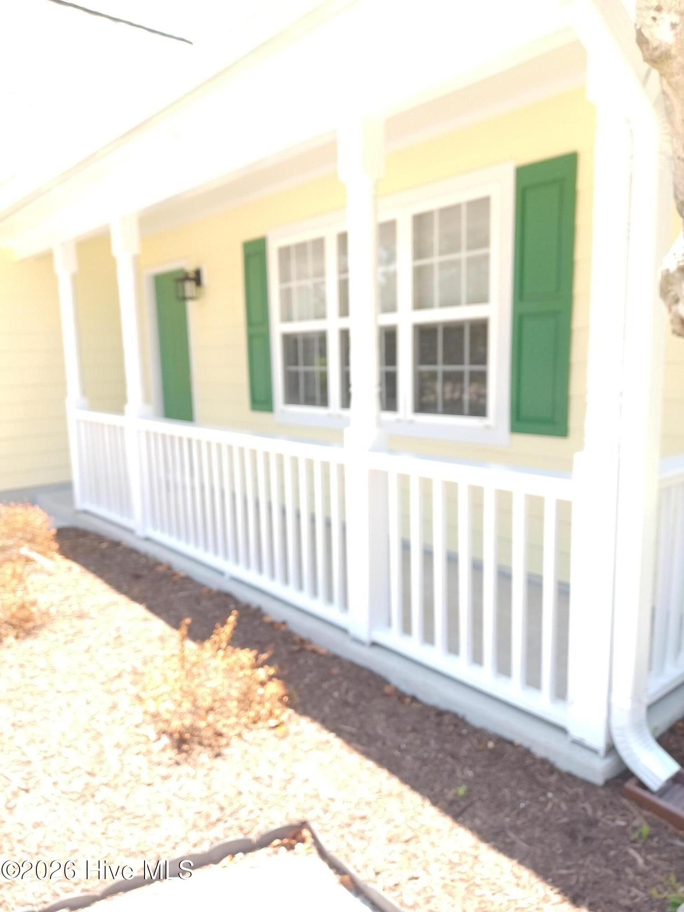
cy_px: 456
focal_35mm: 25
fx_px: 659
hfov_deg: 54.9
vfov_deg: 69.4
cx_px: 342
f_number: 1.8
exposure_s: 1/60
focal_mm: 4.6
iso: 50
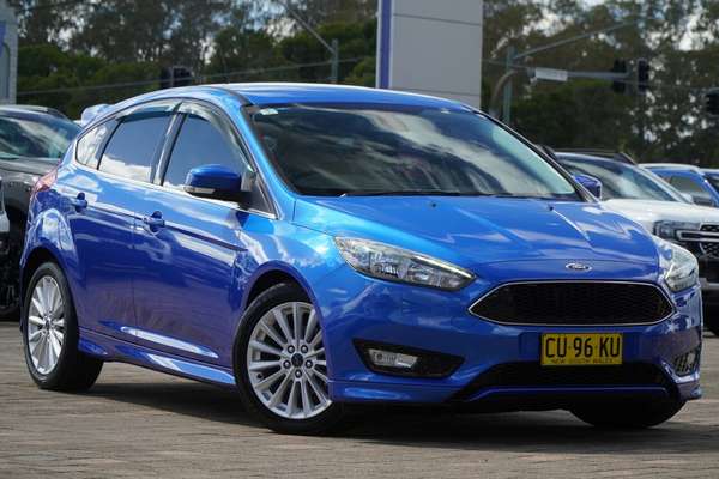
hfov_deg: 14.1
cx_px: 360
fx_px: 2906
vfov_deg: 9.4
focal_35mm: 146
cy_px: 240
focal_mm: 97
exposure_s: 1/640
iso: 800
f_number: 8
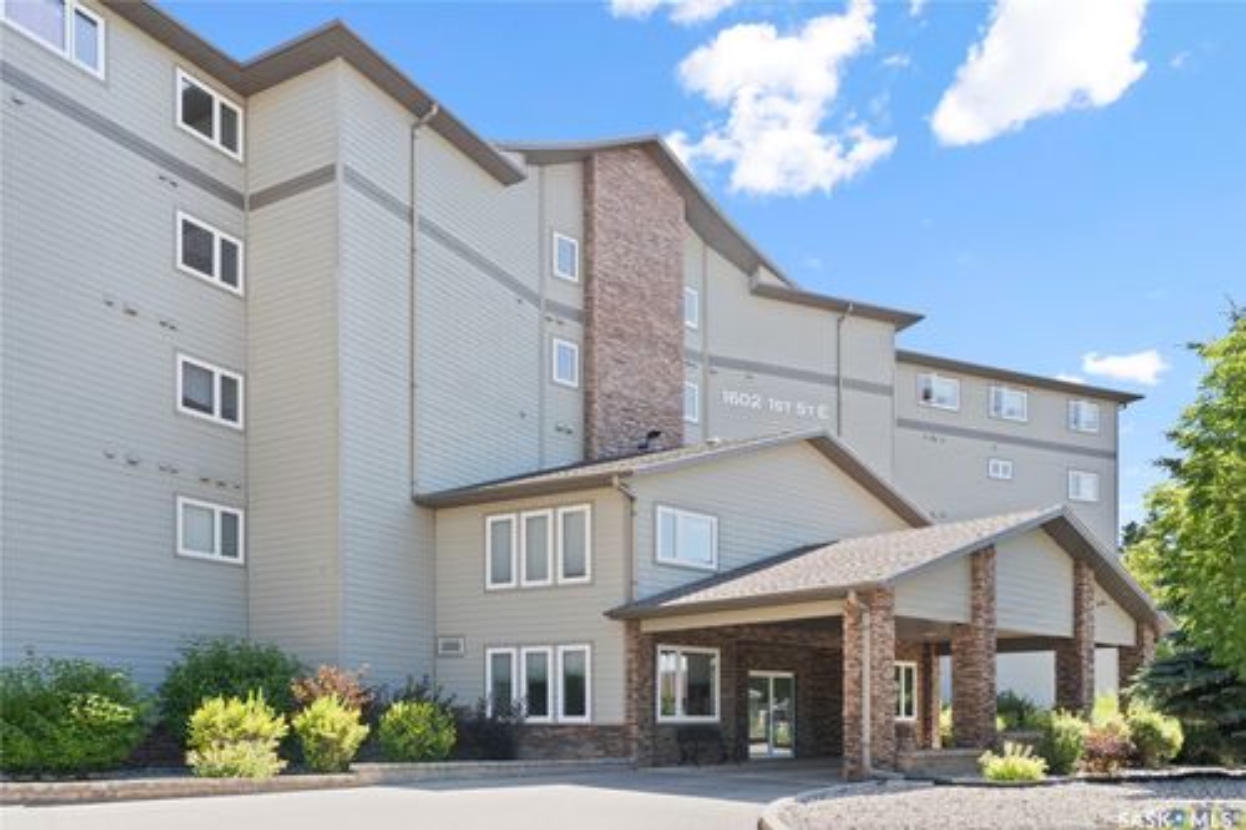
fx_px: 969
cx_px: 623
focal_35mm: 28
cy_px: 415
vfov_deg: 46.4
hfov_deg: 65.5
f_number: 11
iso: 500
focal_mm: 28
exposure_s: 1/125
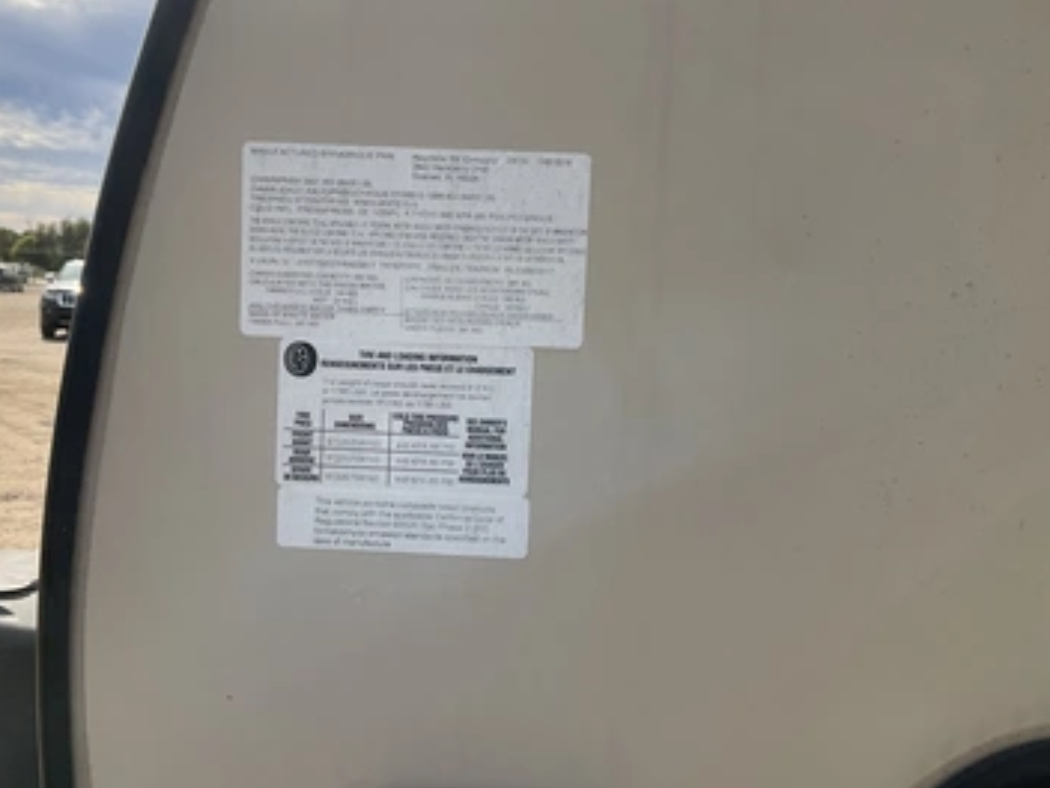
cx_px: 459
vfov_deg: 42.9
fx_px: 1001
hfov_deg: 55.2
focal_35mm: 33
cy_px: 376
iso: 25
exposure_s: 1/1730
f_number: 1.8
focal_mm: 3
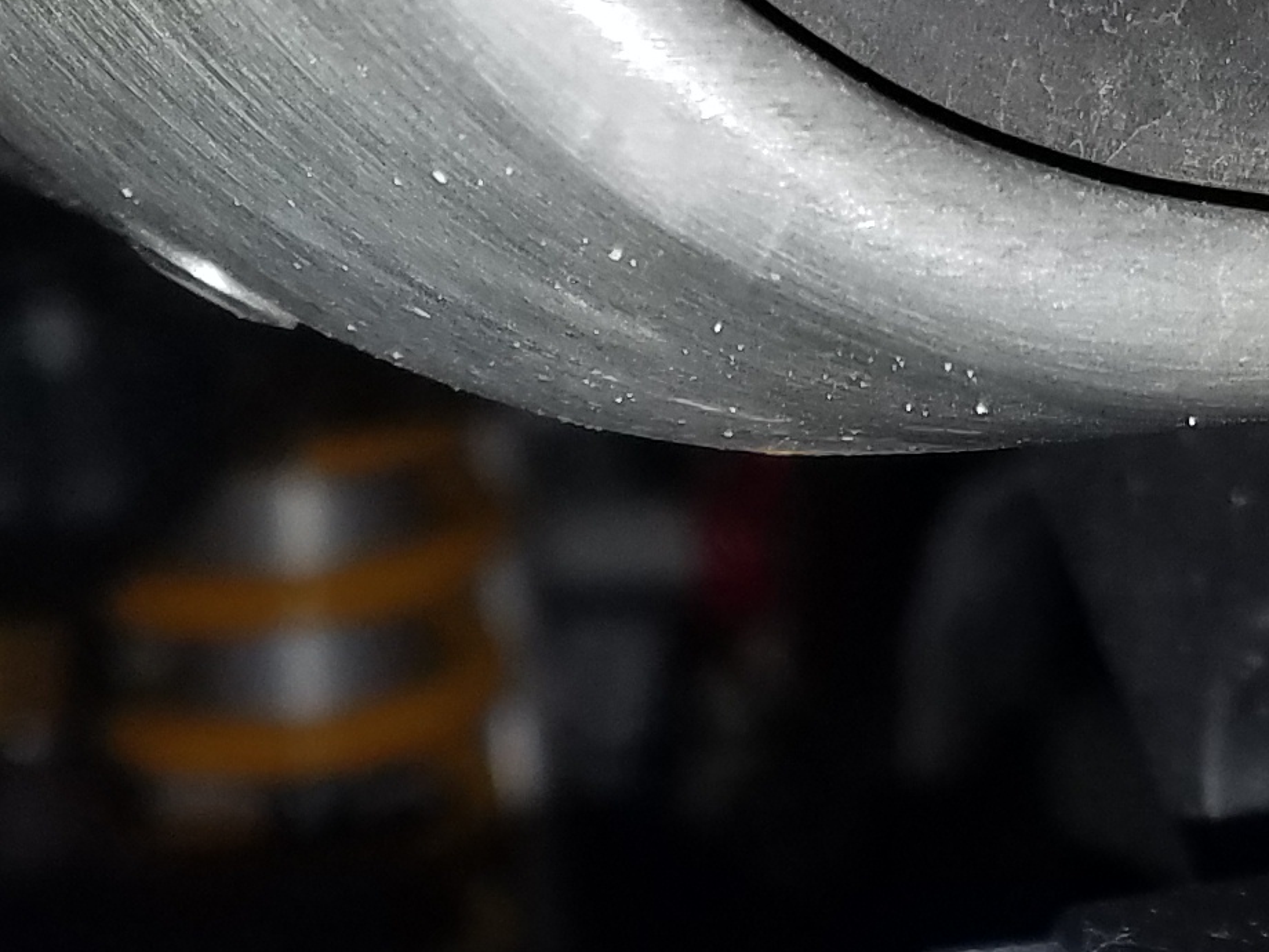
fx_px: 4179
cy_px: 1240
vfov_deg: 12.6
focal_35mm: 114
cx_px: 817
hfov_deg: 17.2
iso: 50
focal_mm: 4.2
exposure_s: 1/96
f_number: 1.7
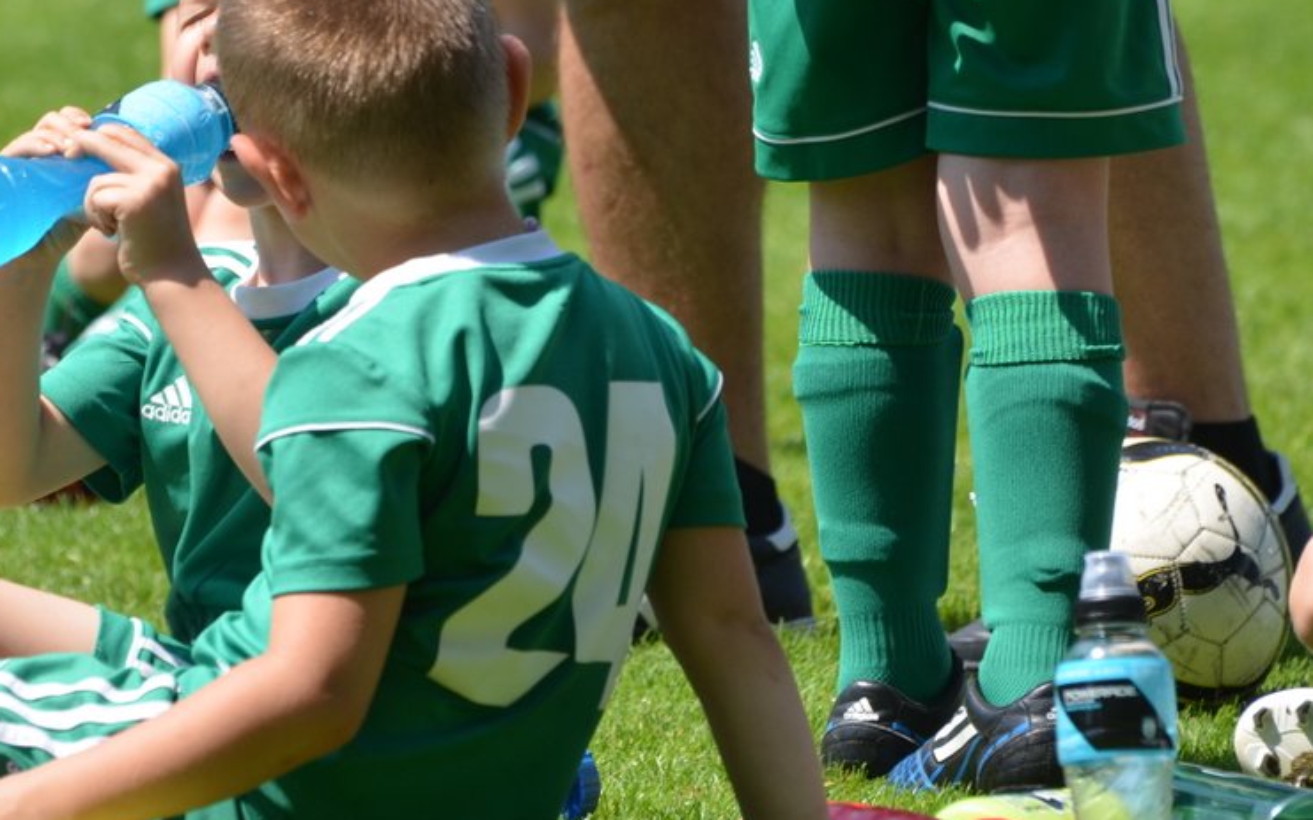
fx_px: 18570
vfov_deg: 2.5
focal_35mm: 519
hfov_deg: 4.0
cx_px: 273
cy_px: 258
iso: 200
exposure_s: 1/640
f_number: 6.3
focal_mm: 210
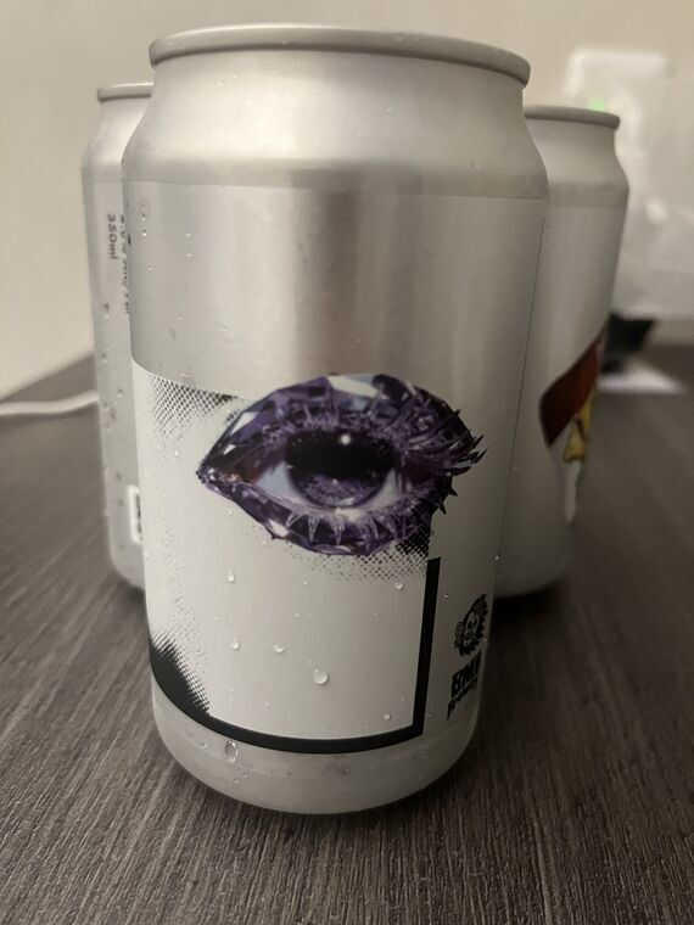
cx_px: 347
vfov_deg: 67.3
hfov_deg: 53.1
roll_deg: -2.5
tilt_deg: -21.3
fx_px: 695
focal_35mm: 26
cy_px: 462
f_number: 1.6
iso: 500
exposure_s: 1/40
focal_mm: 5.1
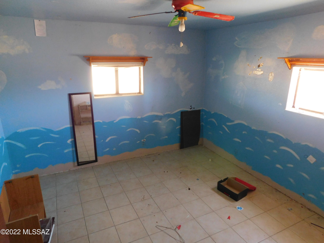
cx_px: 162
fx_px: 215
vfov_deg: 58.9
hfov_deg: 73.9
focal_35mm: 23
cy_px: 122
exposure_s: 1/30
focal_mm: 4
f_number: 3
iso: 360
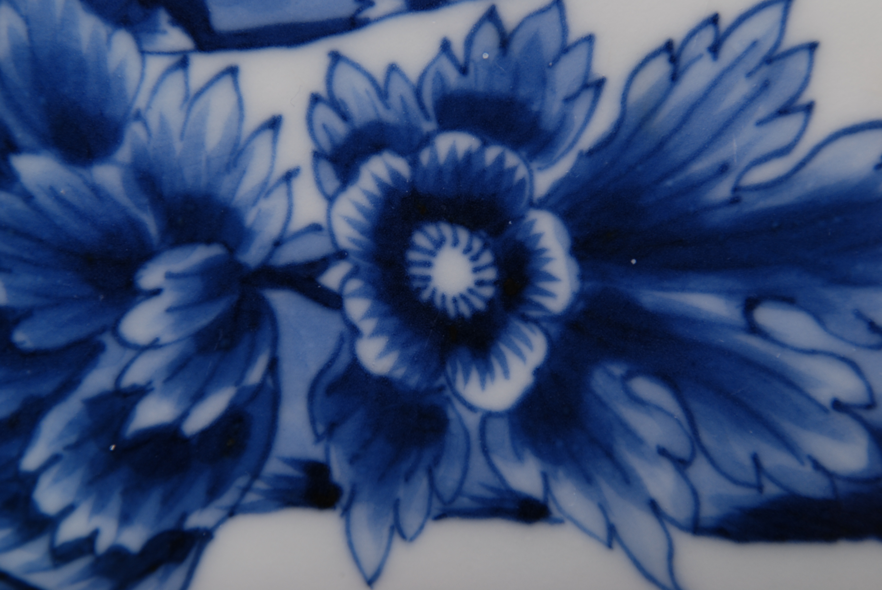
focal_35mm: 300
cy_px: 295
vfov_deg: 4.6
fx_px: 7359
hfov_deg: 6.9
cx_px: 441
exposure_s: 1/80
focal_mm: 200
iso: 100
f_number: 13
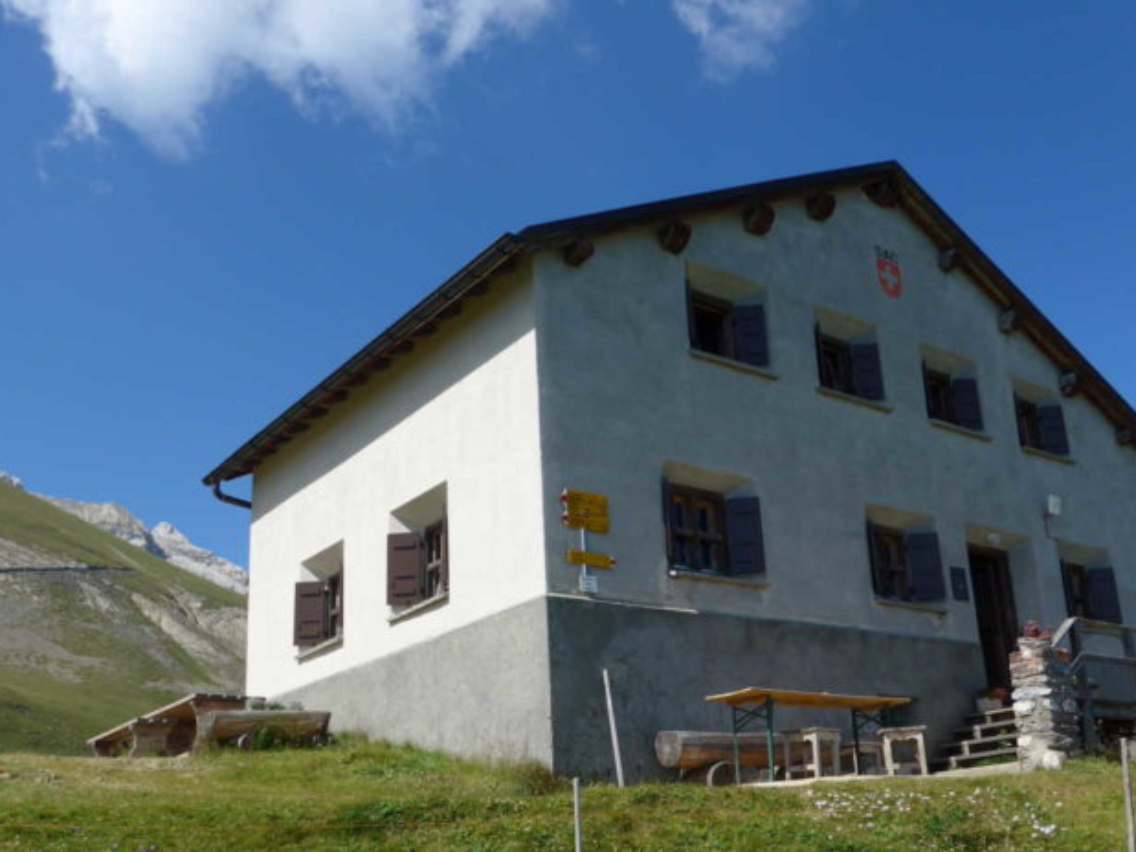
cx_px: 633
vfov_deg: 39.4
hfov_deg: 51.3
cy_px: 521
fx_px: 1181
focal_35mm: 36
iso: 80
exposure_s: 1/1600
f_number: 2.8
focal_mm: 6
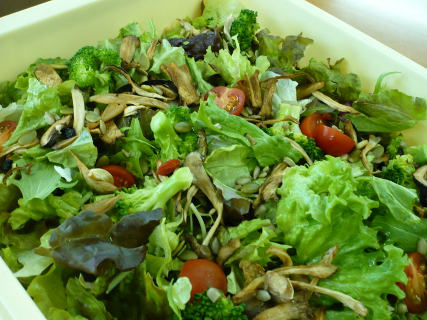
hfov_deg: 51.4
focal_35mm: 36
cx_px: 216
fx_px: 444
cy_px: 160
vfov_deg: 39.6
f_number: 2.8
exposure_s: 1/25
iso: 200
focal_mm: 5.8
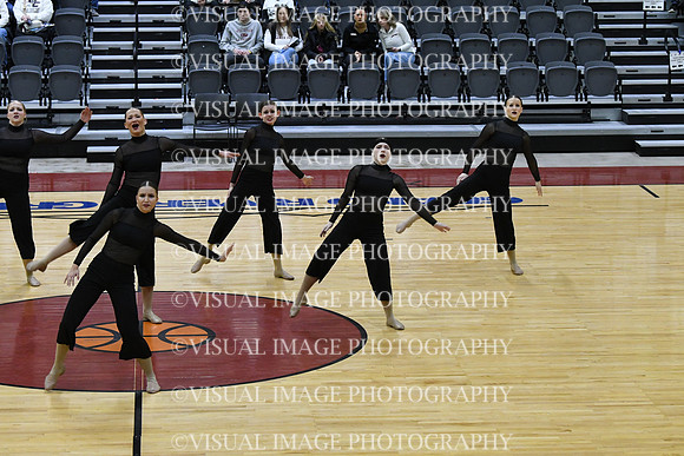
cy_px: 228
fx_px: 2128
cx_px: 342
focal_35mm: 112
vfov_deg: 12.2
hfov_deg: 18.3
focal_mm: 75
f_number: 4
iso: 5000
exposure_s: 1/500
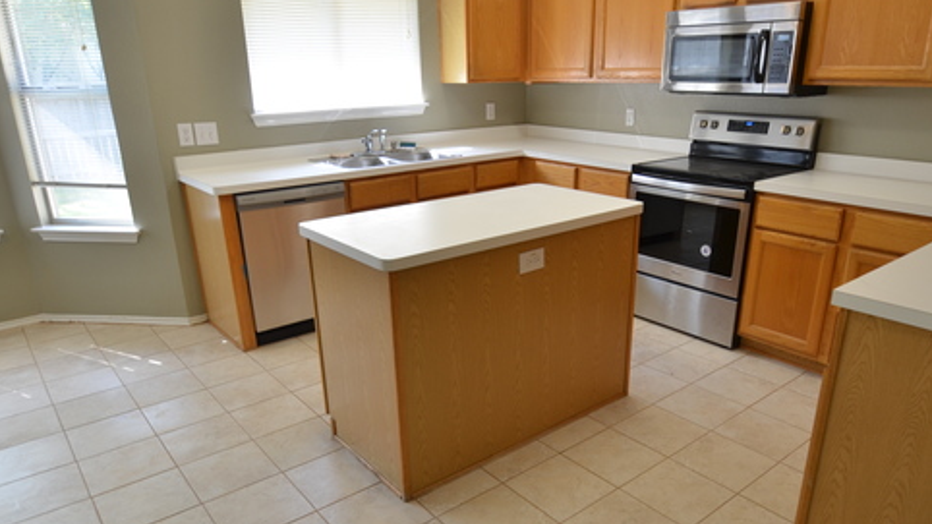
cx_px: 491
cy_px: 292
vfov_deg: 45.9
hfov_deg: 74.0
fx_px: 618
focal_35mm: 25
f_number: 5
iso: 200
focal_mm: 12
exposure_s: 1/30
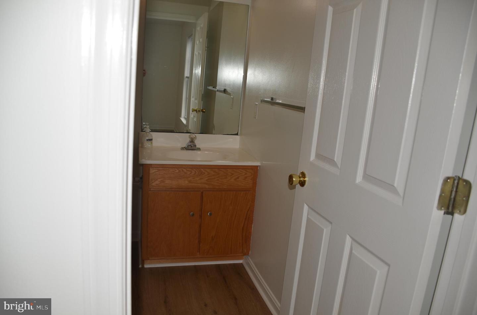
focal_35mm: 27
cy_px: 158
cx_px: 238
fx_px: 357
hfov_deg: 67.5
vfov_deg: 47.7
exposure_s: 1/250
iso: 125
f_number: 3.5
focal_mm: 18
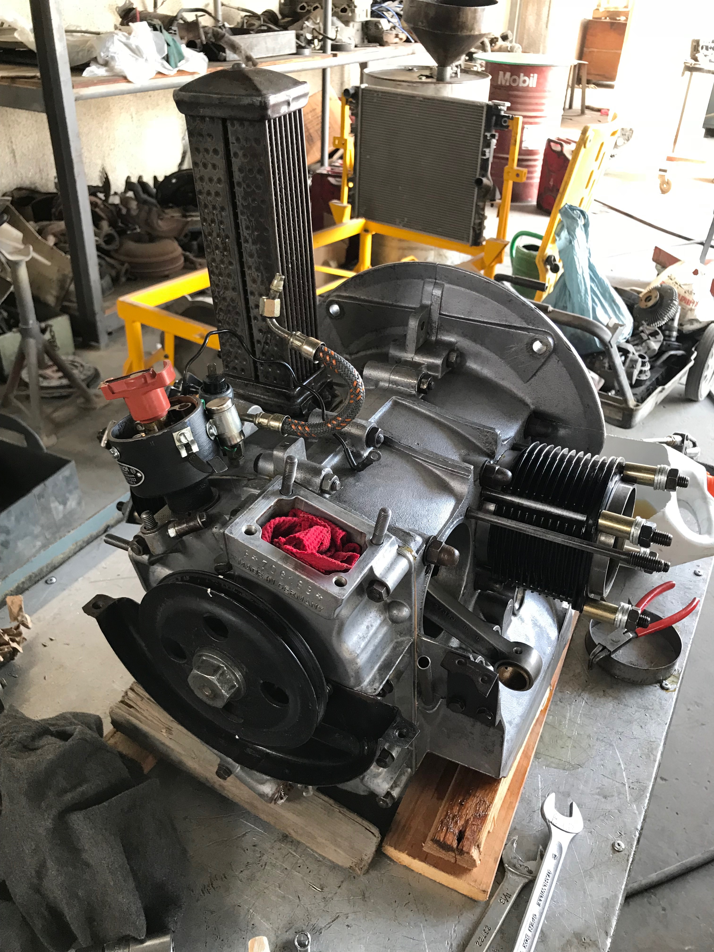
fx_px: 770
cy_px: 476
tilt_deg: -33.2
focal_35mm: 28
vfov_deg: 63.4
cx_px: 357
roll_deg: -3.4
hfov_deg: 49.7
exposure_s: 1/33
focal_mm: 3.99
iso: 25
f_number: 1.8
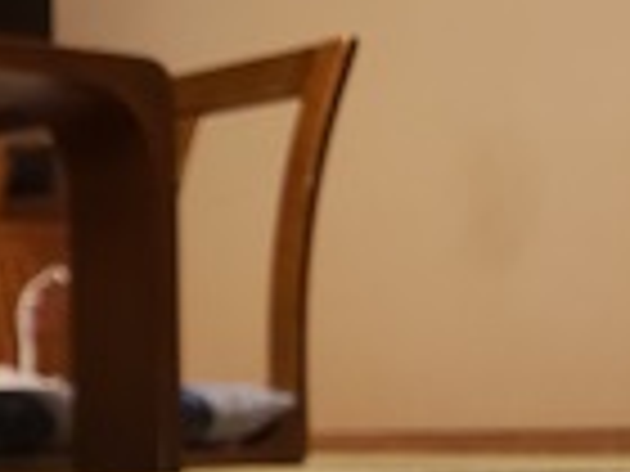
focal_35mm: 100
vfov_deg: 14.3
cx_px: -549
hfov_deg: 16.1
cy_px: 582
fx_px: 1820
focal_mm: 4.3
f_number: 2.4
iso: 250
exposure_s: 1/20
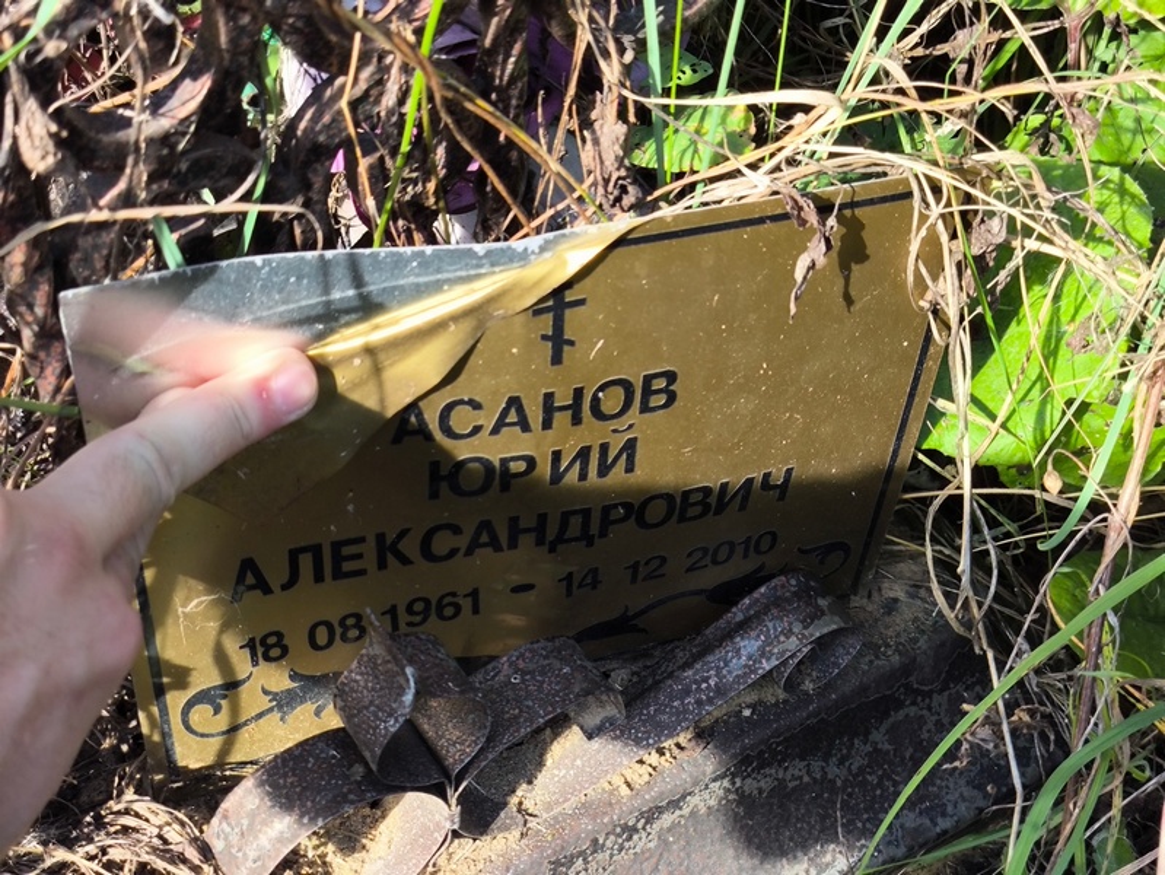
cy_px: 438
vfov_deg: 29.1
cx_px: 582
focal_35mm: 50
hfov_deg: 38.2
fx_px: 1684
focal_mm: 4.71
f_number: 1.7
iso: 50
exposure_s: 1/303
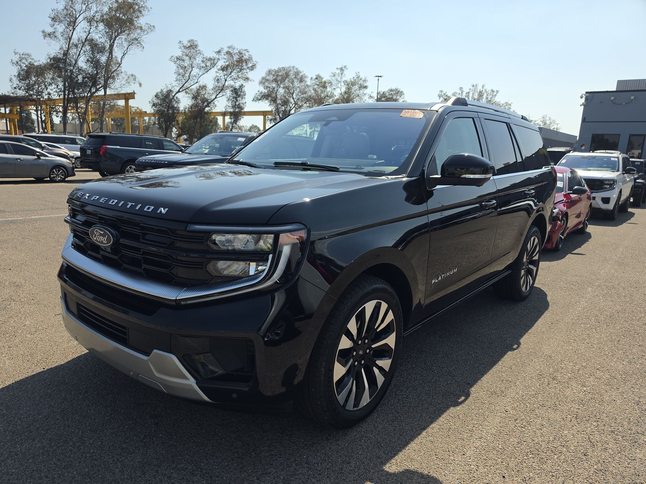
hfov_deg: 73.9
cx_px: 323
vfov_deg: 58.9
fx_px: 429
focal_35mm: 23
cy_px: 242
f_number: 1.4
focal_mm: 6.5
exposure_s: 1/866
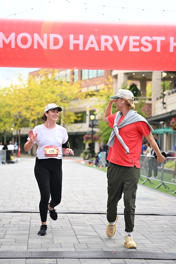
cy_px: 132
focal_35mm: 74
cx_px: 88
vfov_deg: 27.3
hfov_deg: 18.4
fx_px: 542
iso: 640
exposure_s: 1/2000
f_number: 2.8
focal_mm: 74
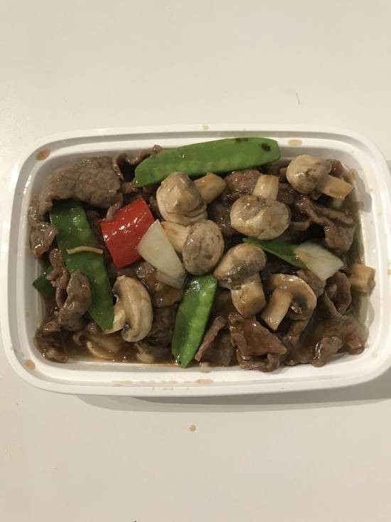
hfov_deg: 49.8
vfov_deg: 63.4
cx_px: 196
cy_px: 261
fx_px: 422
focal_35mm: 28
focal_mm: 3.99
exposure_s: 1/15
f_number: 1.8
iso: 80
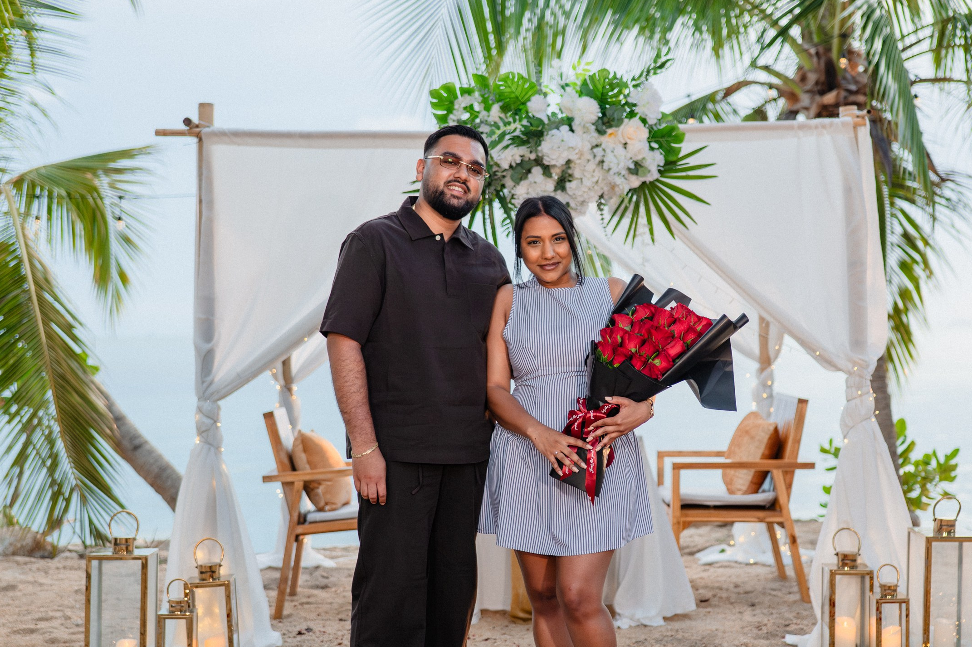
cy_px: 339
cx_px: 554
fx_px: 1592
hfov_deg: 33.9
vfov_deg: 23.0
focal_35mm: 59
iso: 1000
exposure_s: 1/400
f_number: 2.2
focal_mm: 50
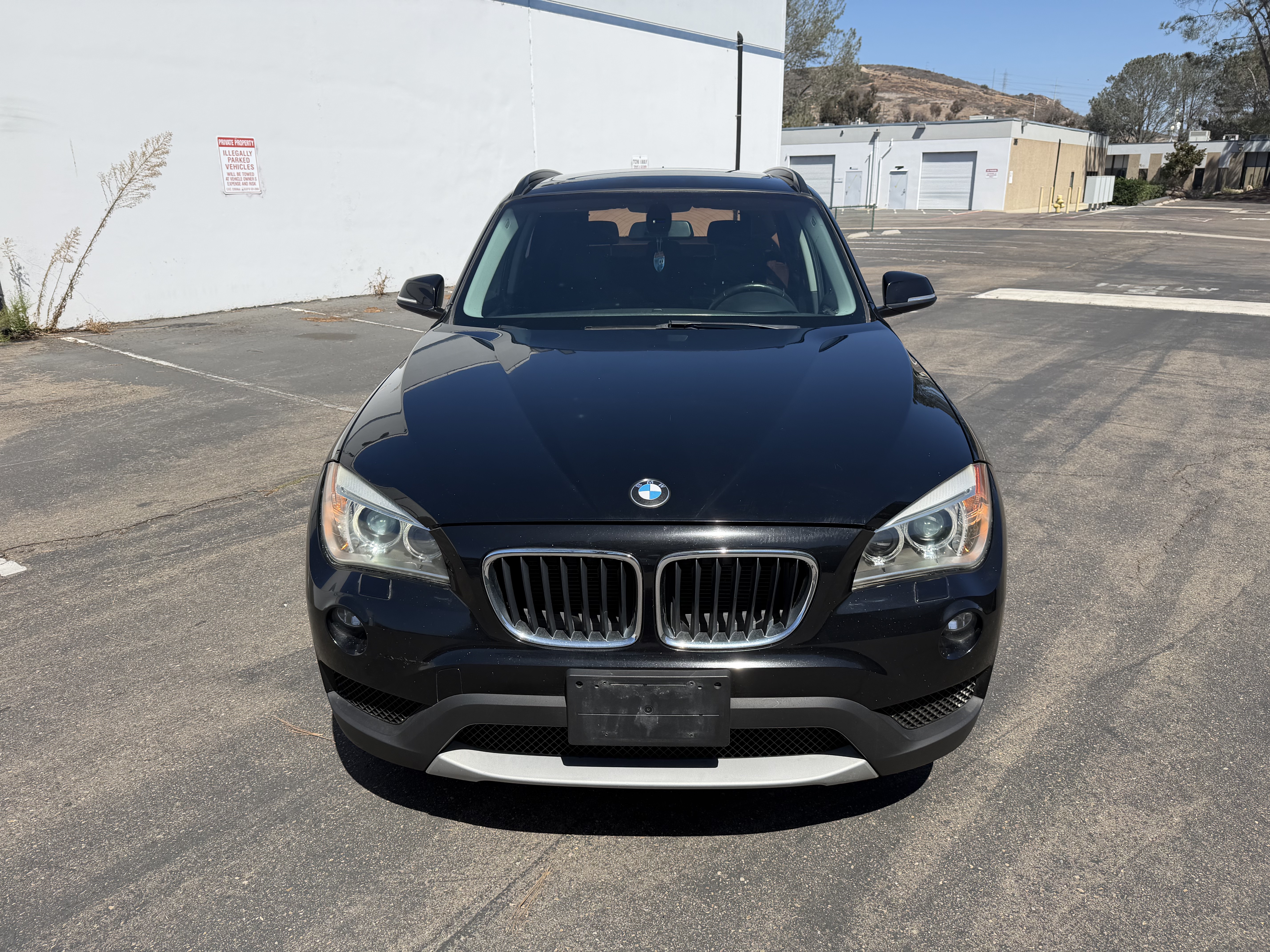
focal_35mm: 24
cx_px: 635
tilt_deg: -17.9
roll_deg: +0.8
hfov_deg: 71.6
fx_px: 881
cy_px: 476
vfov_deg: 56.8
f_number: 1.78
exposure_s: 1/4673
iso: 80
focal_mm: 6.76
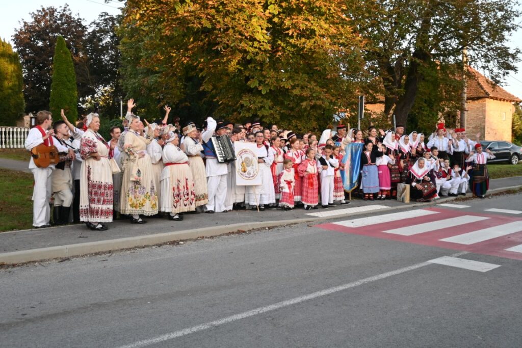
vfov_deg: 34.2
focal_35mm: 39
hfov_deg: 49.5
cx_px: 261
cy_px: 174
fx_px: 566
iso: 400
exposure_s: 1/250
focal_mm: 26
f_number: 4.5
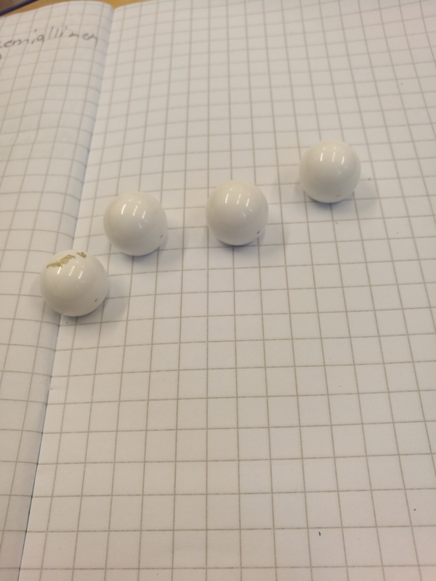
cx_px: 218
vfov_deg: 65.3
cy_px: 290
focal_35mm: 27
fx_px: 453
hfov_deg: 51.4
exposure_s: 1/50
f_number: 2.2
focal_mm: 4.5
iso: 125
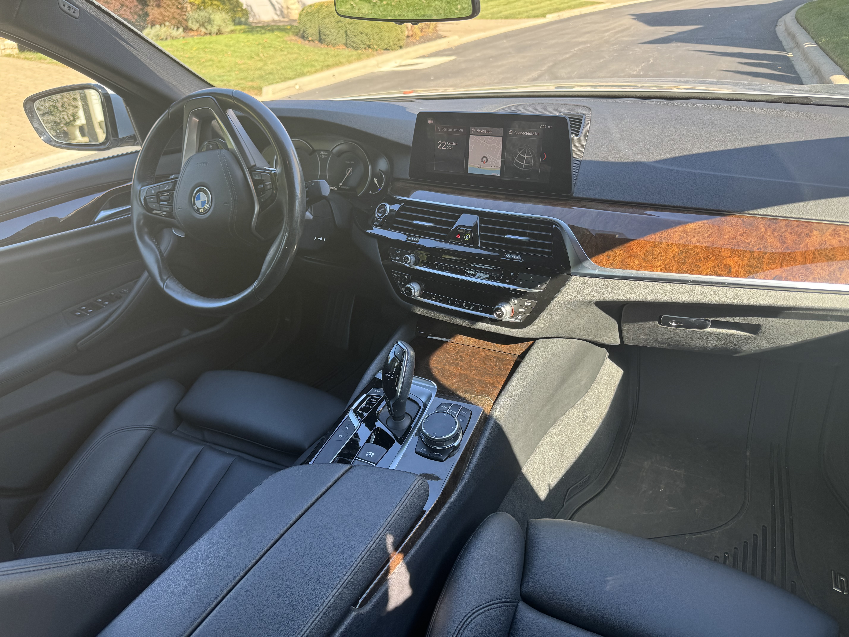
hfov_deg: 71.6
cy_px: 318
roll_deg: +3.4
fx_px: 589
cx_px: 424
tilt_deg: -28.0
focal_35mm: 24
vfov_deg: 56.8
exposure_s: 1/201
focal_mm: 6.76
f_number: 1.78
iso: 80
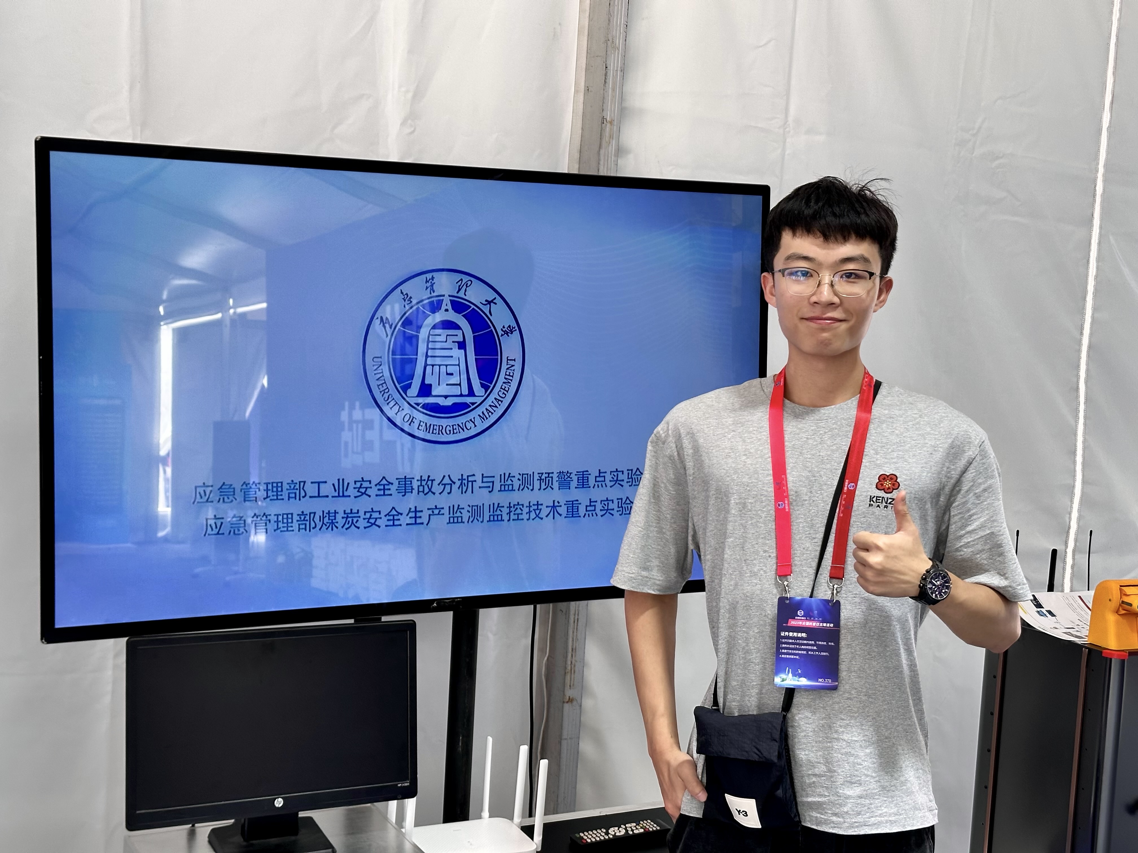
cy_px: 426
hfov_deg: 39.7
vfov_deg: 30.3
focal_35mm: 48
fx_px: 1578
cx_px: 569
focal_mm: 6.86
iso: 64
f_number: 1.78
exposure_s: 1/121
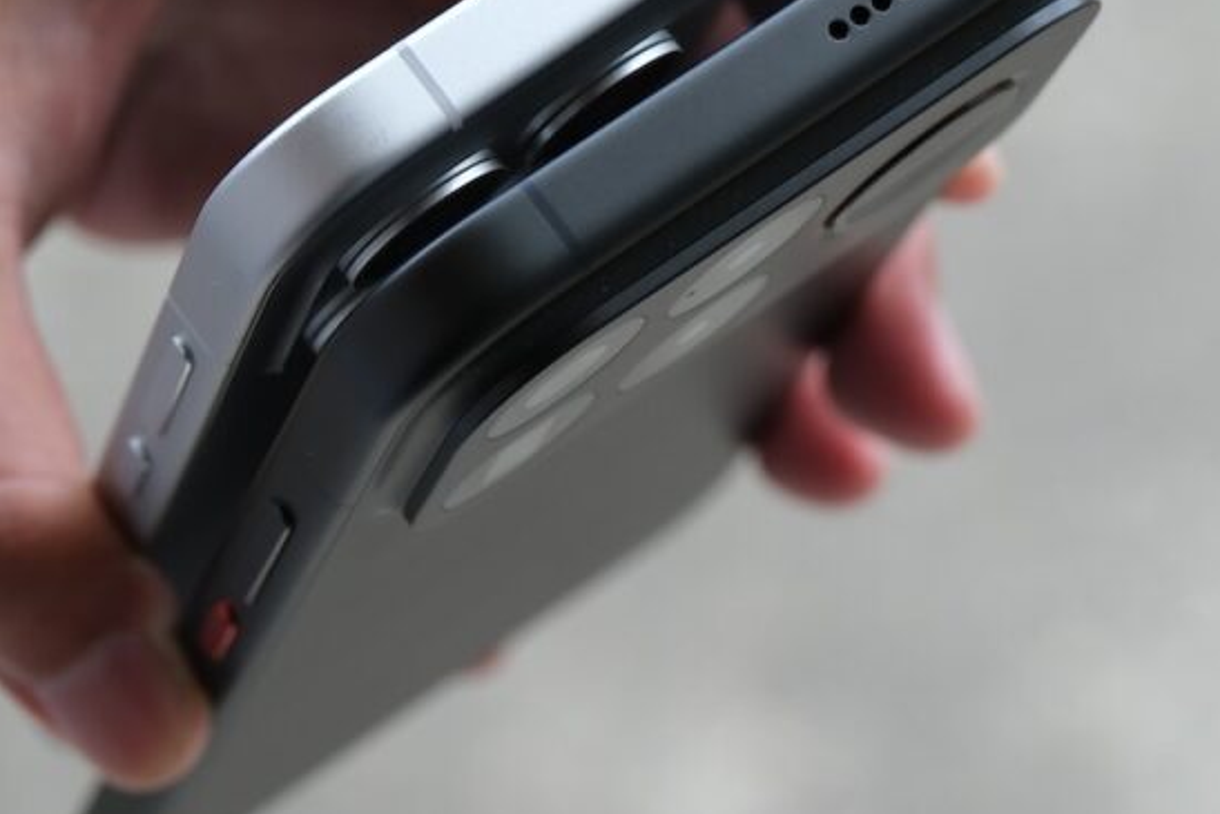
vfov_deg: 7.5
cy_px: 96
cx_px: 694
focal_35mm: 182
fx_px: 6169
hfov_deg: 11.3
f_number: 5
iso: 160
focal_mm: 55
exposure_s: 1/160
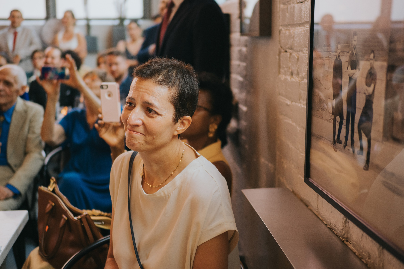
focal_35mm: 52
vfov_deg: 26.0
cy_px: 134
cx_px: 202
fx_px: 584
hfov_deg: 38.2
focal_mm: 25
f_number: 1.2
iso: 400
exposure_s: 1/320
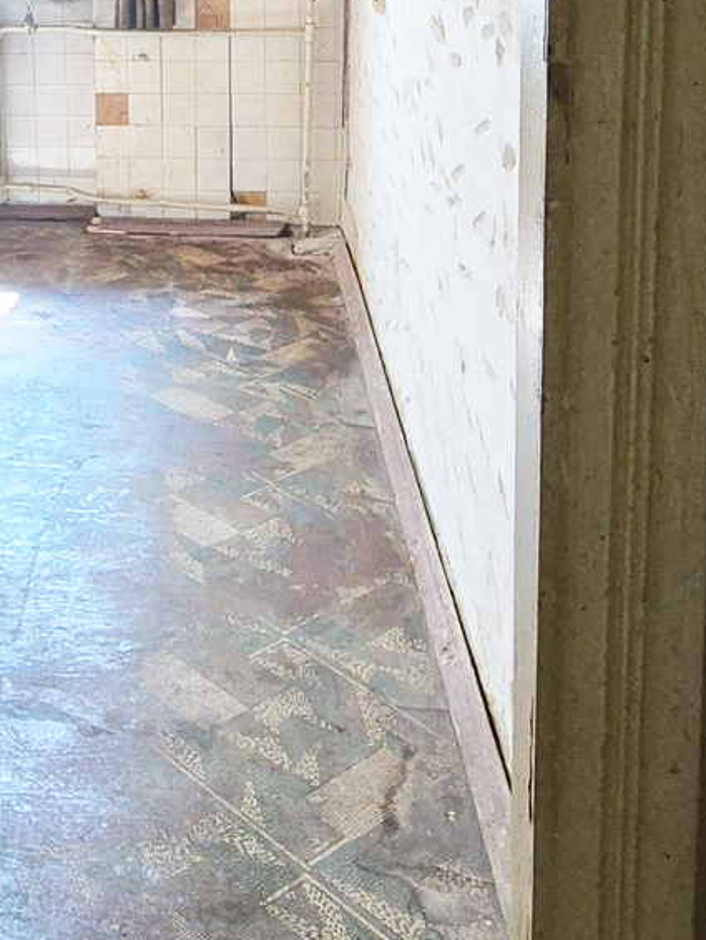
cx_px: -40
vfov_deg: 36.6
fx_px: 1277
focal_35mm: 47
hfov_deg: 28.5
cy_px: 15
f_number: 2.2
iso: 320
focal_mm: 2.2
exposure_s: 1/50
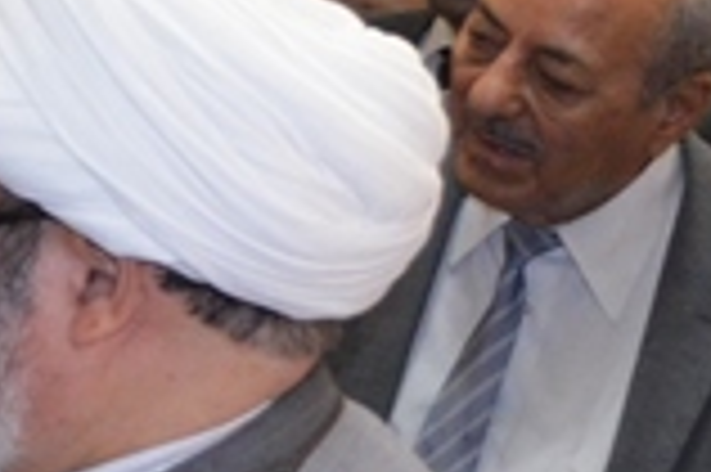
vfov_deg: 8.4
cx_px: -954
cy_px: 29
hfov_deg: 10.9
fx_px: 3196
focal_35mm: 162
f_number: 3.5
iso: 2800
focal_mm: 18
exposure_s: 1/60
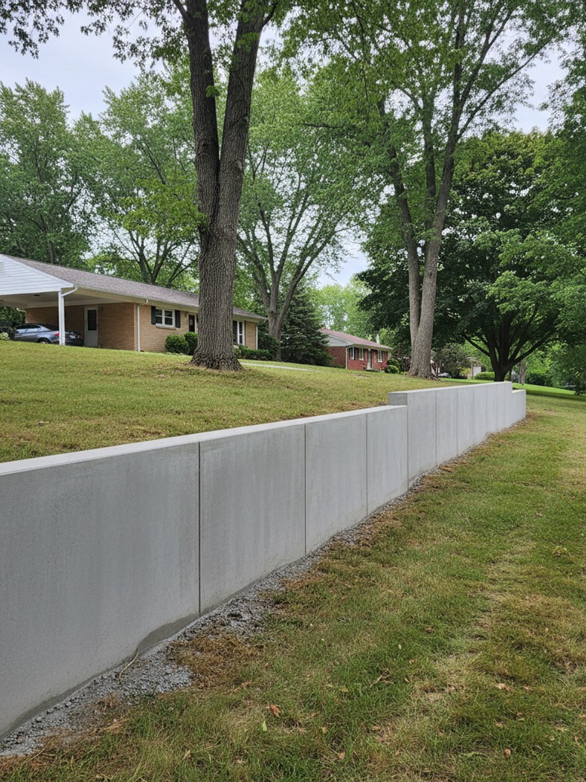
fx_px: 519
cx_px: 293
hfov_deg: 58.9
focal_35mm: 23
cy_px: 391
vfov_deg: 73.9
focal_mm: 6.4
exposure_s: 1/1050
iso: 1538
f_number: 1.8
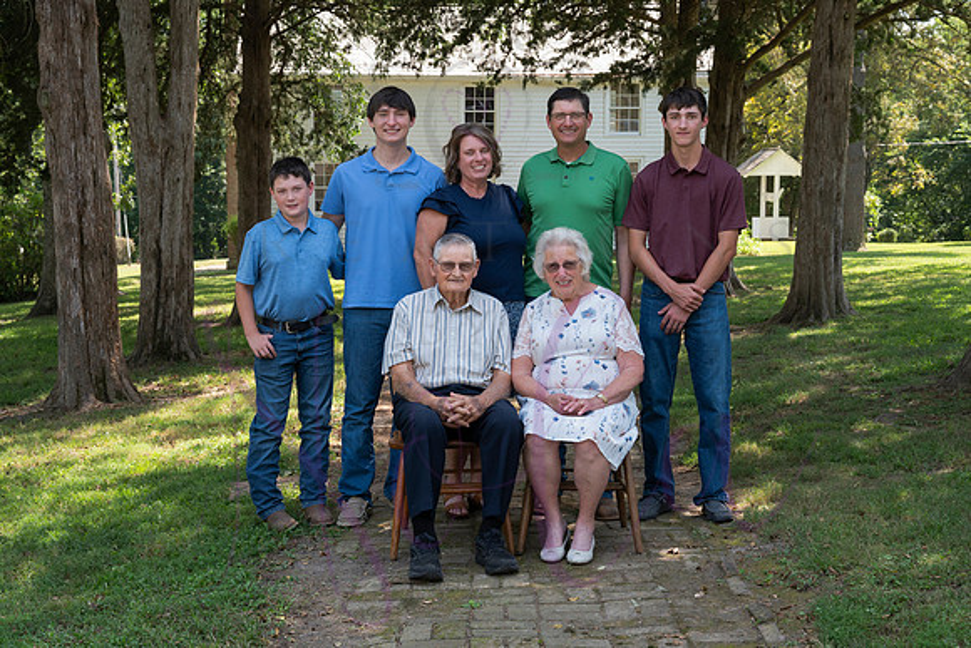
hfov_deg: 38.2
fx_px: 1403
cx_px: 486
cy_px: 324
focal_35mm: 52
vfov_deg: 26.0
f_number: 8
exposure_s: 1/125
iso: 400
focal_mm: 52
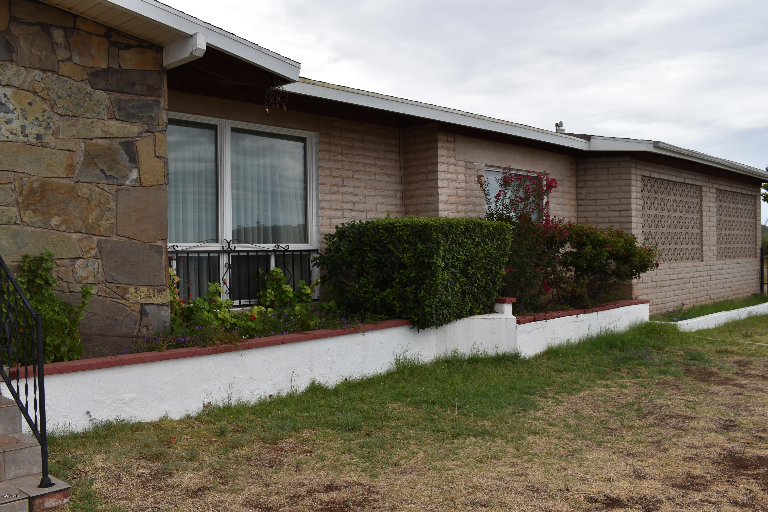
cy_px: 256
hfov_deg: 57.2
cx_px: 384
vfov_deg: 40.0
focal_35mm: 33
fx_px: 704
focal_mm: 22
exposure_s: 1/200
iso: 100
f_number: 10
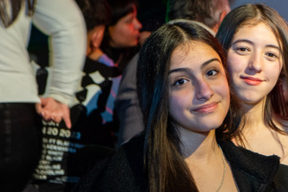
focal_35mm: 178
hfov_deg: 11.5
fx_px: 1425
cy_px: 107
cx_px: 252
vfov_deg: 7.7
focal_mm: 62
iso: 2000
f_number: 4
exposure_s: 1/40
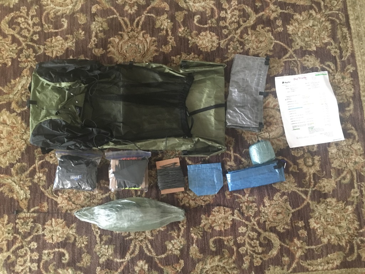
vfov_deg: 48.2
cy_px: 137
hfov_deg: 61.7
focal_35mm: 29
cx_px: 182
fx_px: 306
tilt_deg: -82.0
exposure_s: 1/15
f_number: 2.2
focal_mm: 4.15
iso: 500
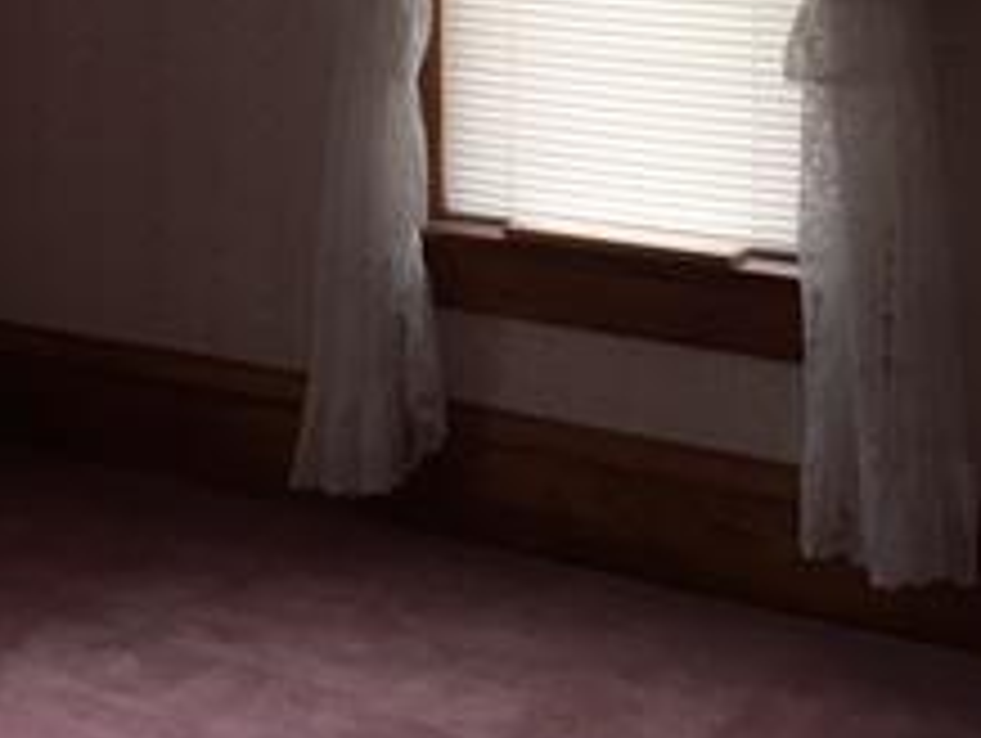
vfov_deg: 16.5
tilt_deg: -0.3
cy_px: -220
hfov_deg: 22.6
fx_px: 2412
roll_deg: -0.3
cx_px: 176
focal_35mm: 85
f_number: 2.2
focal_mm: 4.15
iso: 32
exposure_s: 1/30
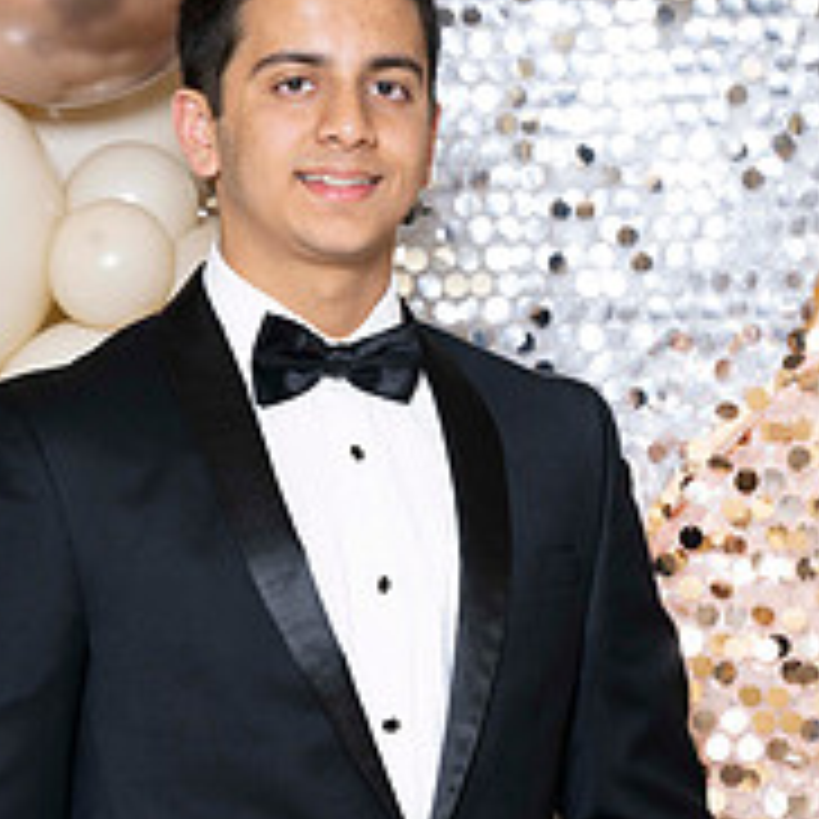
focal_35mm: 294
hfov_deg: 6.0
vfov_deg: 6.0
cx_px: 279
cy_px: 580
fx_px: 7870
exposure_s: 1/200
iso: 250
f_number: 5.6
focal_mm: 140
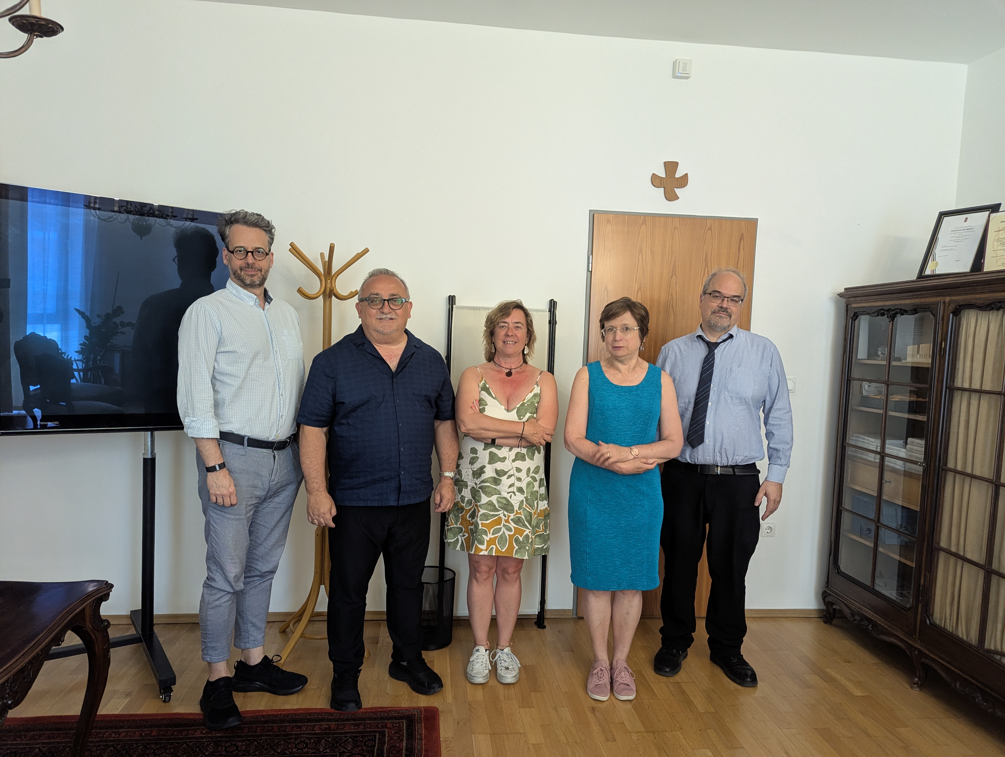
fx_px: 698
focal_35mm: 24
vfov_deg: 56.9
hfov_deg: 71.5
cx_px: 502
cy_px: 378
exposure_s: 1/71.1
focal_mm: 6.81
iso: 317
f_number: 1.85
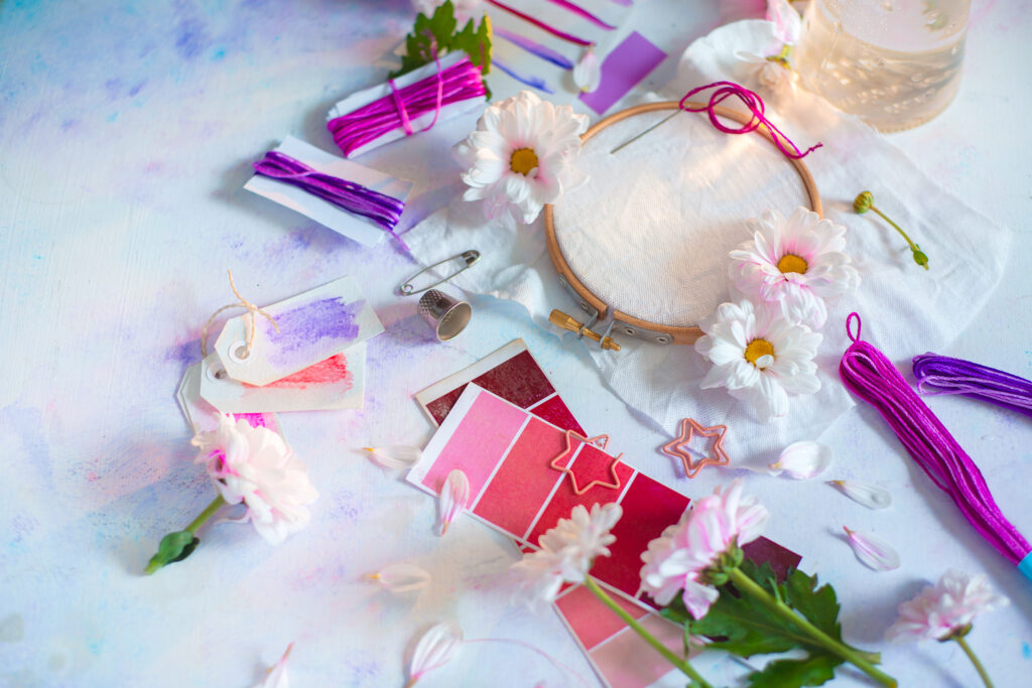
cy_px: 344
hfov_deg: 39.6
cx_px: 516
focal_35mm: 50
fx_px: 1433
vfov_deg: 27.0
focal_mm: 50
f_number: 2.5
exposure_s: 1/160
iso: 160
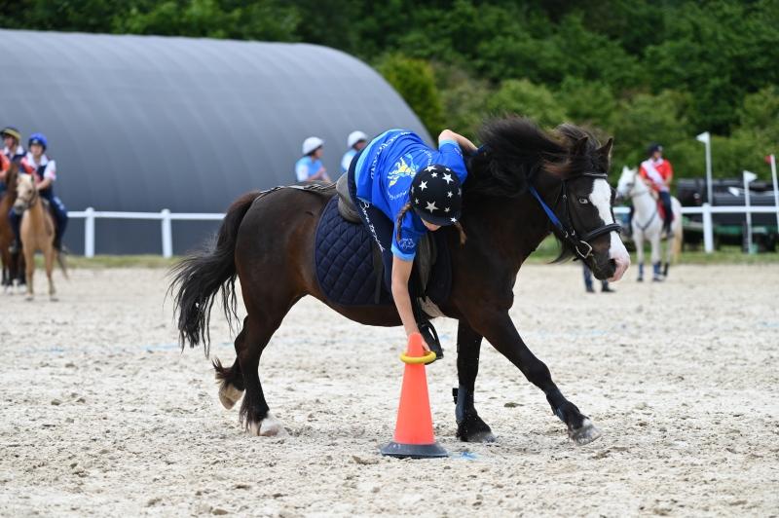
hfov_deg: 12.8
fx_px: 3459
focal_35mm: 160
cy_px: 259
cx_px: 390
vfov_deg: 8.6
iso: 360
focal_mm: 160
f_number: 5.6
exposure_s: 1/1250
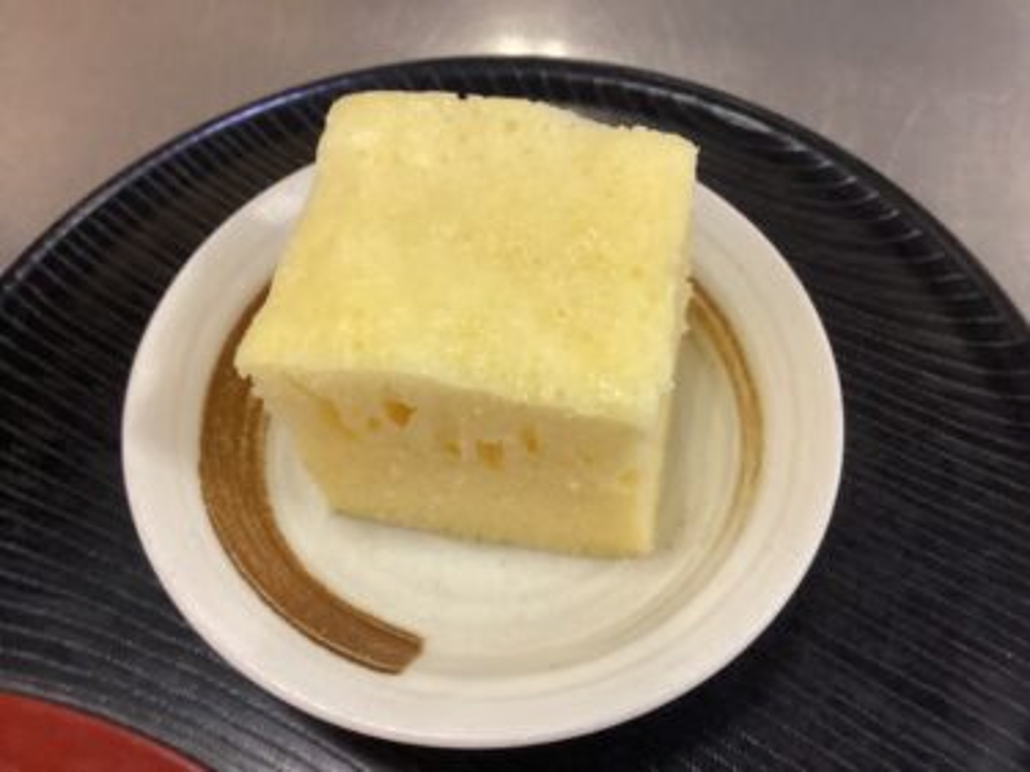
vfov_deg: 45.4
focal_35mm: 31
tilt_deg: -60.1
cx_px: 515
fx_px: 922
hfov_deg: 58.4
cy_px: 386
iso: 400
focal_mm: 3.3
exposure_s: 1/60
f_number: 2.4
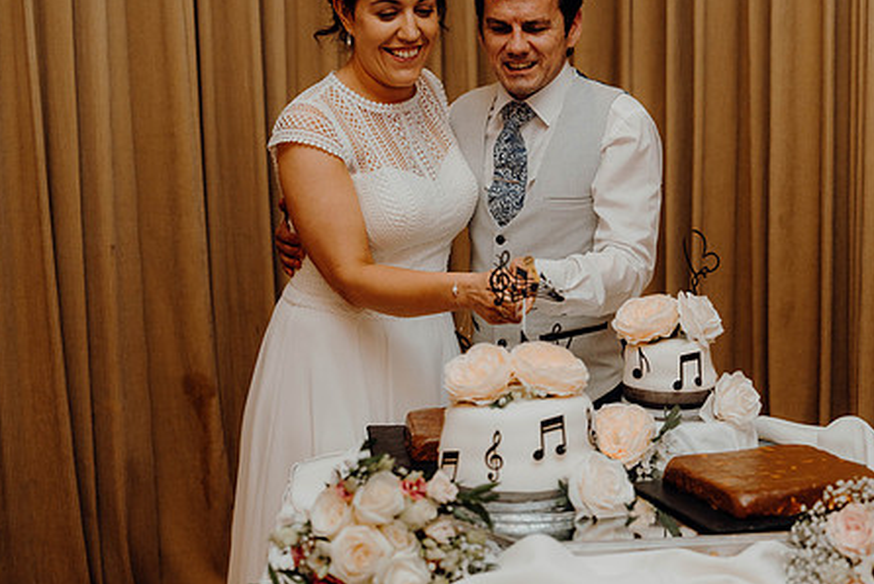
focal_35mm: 65
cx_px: 539
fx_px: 1579
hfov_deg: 30.8
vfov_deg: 20.9
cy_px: 230
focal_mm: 50
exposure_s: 1/200
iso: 1250
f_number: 2.8
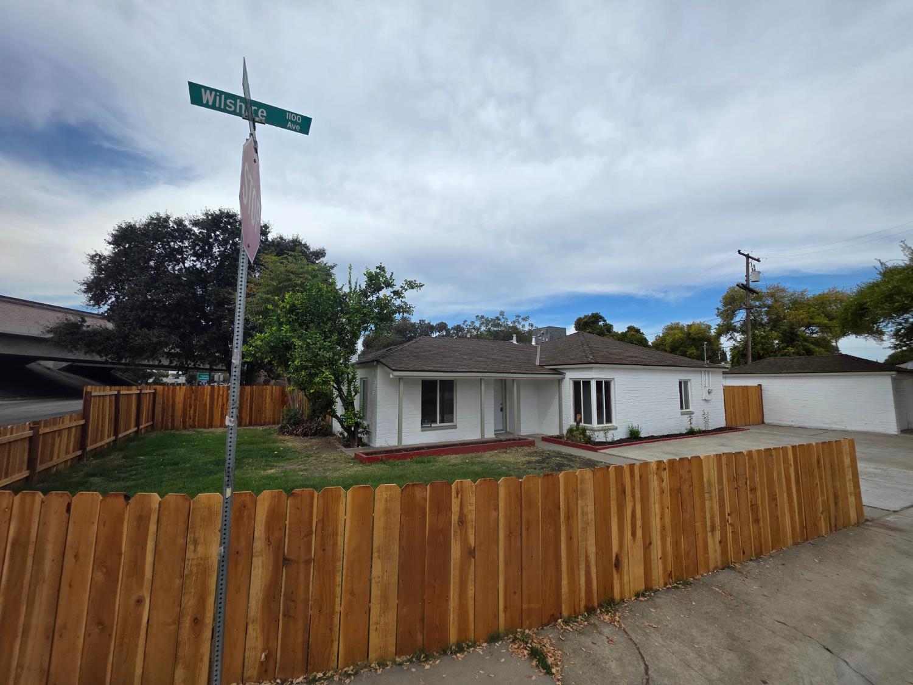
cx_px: 456
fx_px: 343
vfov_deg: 89.9
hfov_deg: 106.2
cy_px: 342
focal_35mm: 13
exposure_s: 1/2082
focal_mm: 2.2
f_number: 1.9
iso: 40
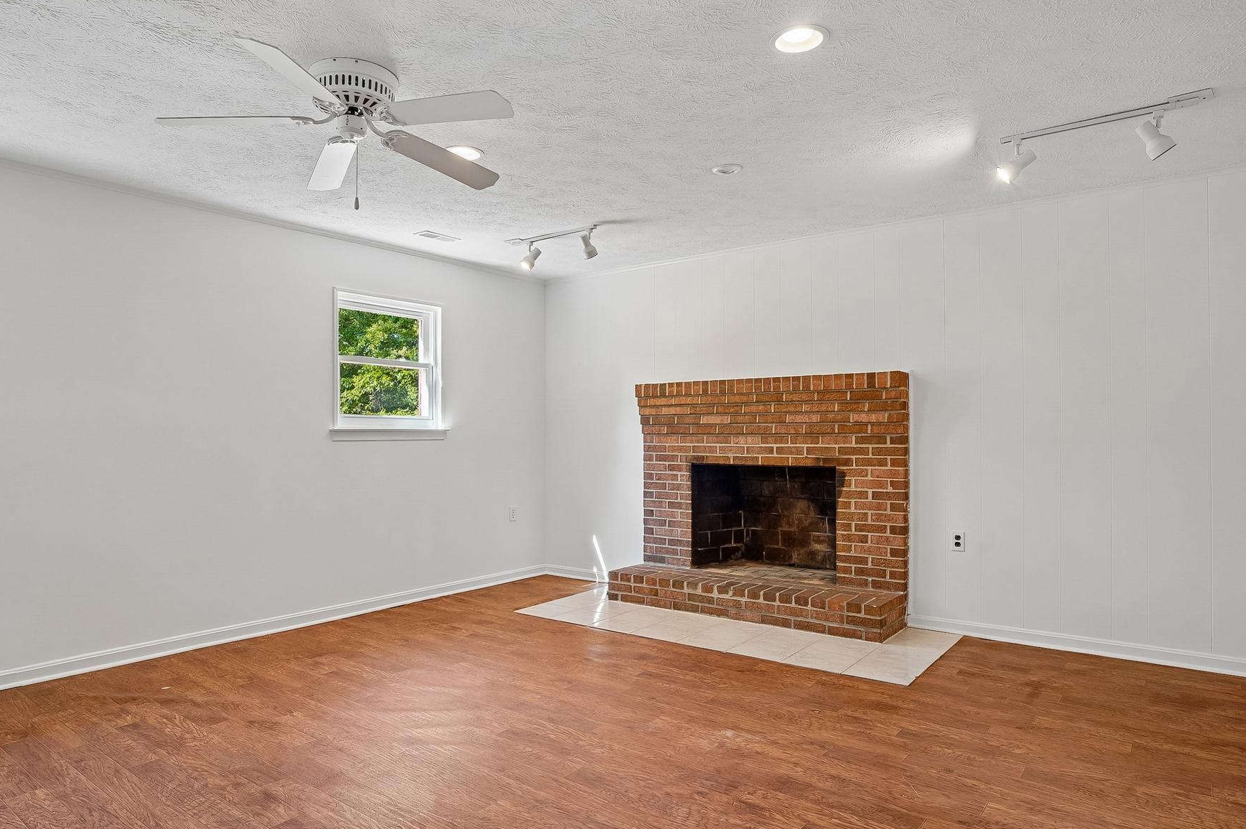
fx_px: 726
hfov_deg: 81.2
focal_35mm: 21
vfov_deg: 59.4
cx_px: 594
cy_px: 441
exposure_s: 1/2
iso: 100
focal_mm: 18
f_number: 8
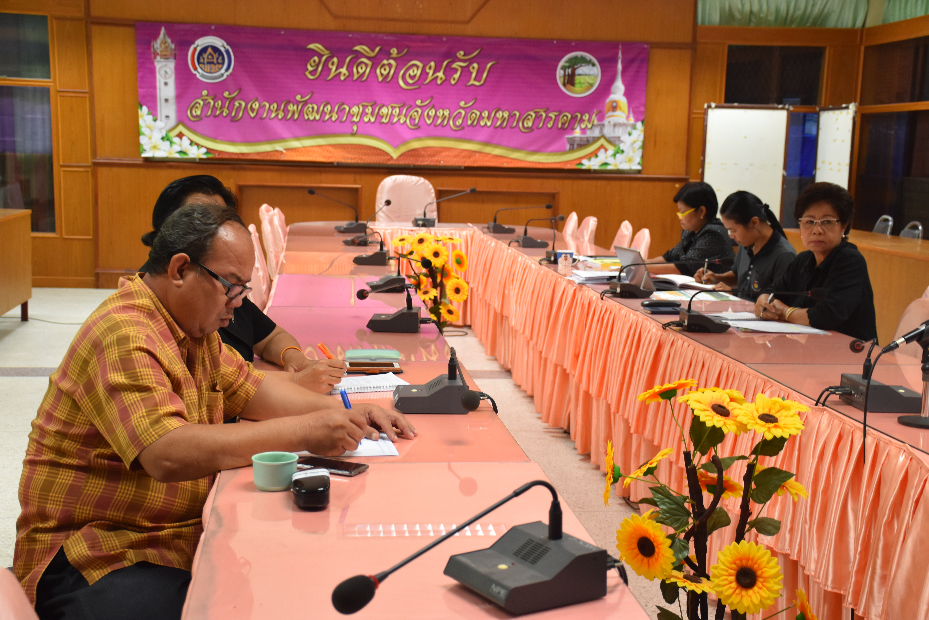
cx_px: 472
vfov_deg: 26.0
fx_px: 1342
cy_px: 312
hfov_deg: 38.2
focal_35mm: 52
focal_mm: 34
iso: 800
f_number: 4.2
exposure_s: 1/60
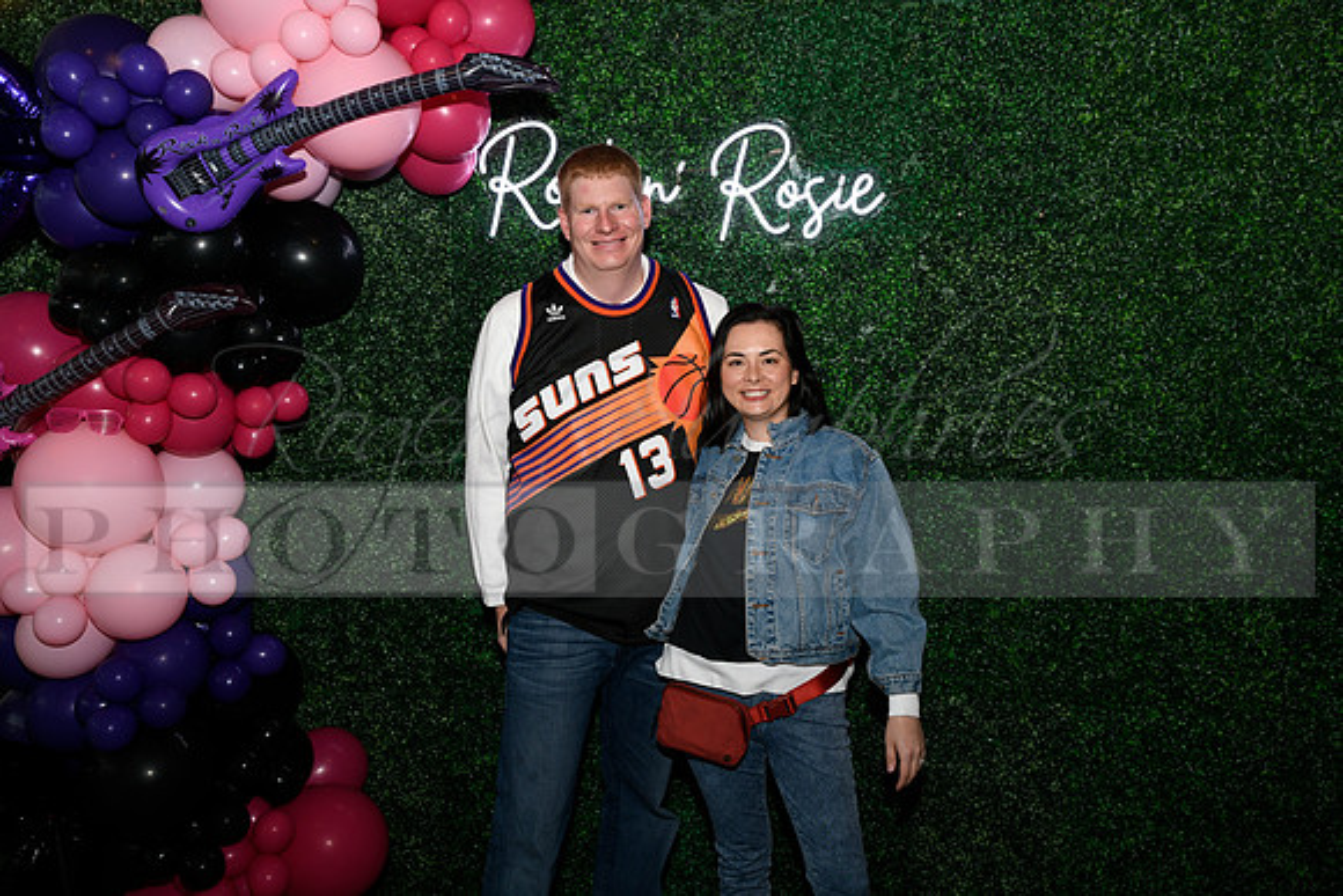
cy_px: 448
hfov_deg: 60.3
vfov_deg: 42.3
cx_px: 672
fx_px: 1157
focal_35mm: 31
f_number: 6.3
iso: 500
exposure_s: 1/60
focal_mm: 31
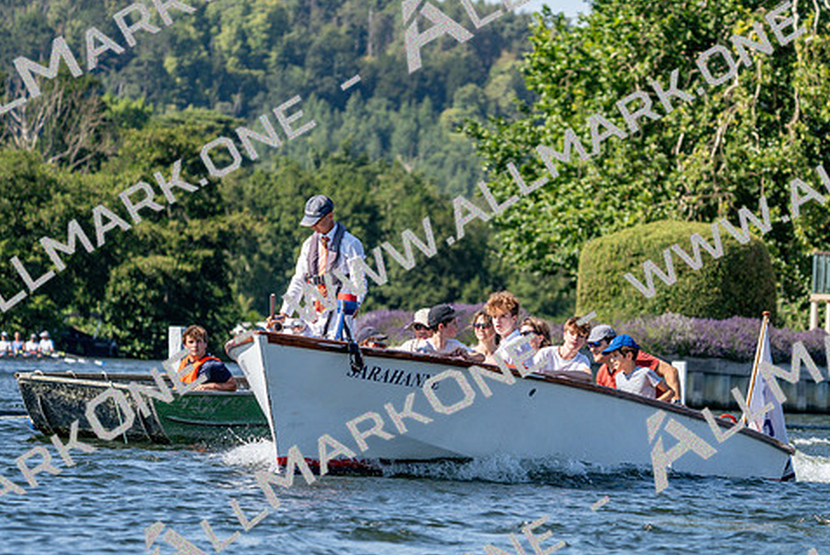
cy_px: 328
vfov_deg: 5.7
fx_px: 5607
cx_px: 498
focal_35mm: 243
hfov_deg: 8.5
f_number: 5.6
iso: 320
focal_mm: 200
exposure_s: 1/1600
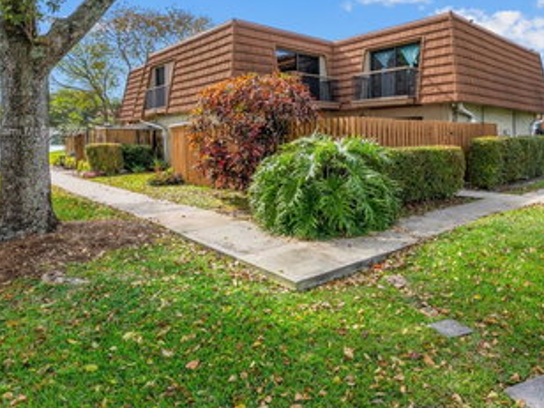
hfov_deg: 70.5
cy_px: 132
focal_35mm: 24
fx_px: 377
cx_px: 339
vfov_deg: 55.5
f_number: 11
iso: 200
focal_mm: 16
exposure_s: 1/500
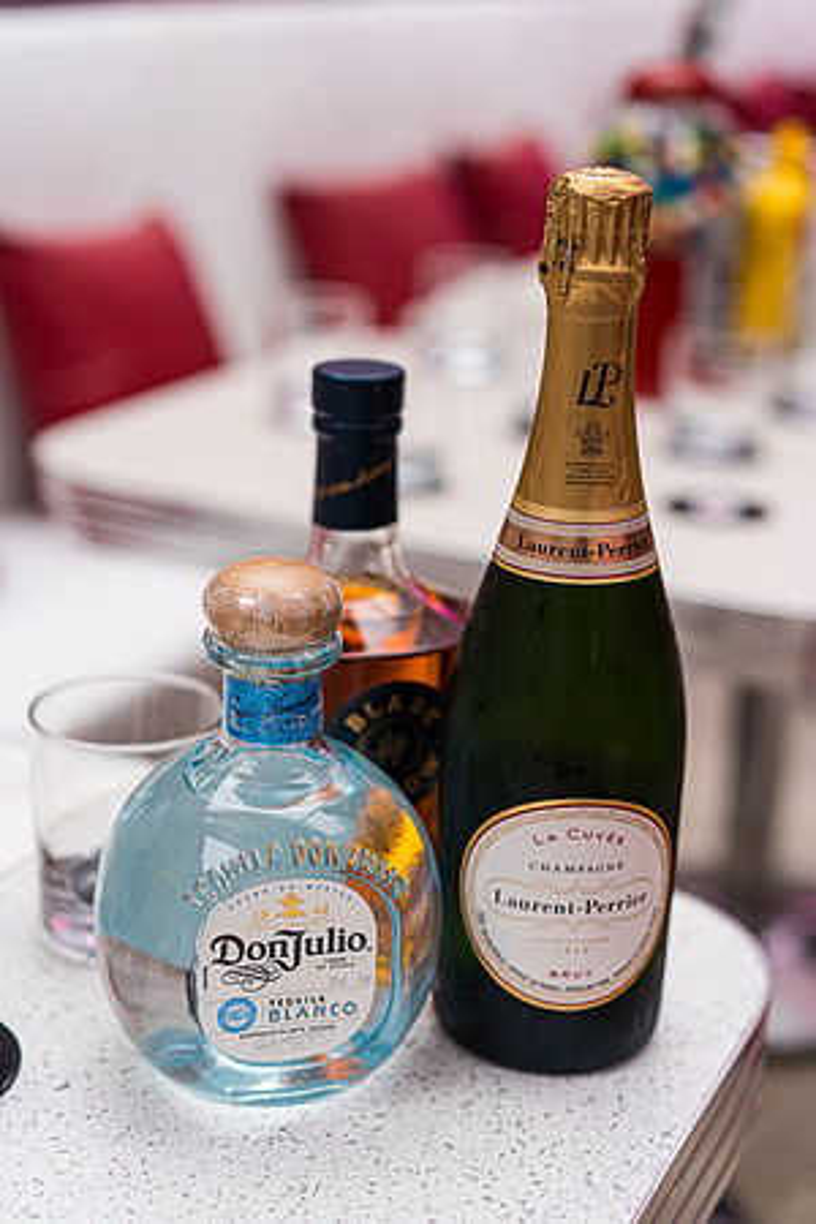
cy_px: 612
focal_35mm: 55
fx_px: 1870
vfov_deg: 36.2
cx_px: 408
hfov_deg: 24.6
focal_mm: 55
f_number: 2.8
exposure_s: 1/200
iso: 100
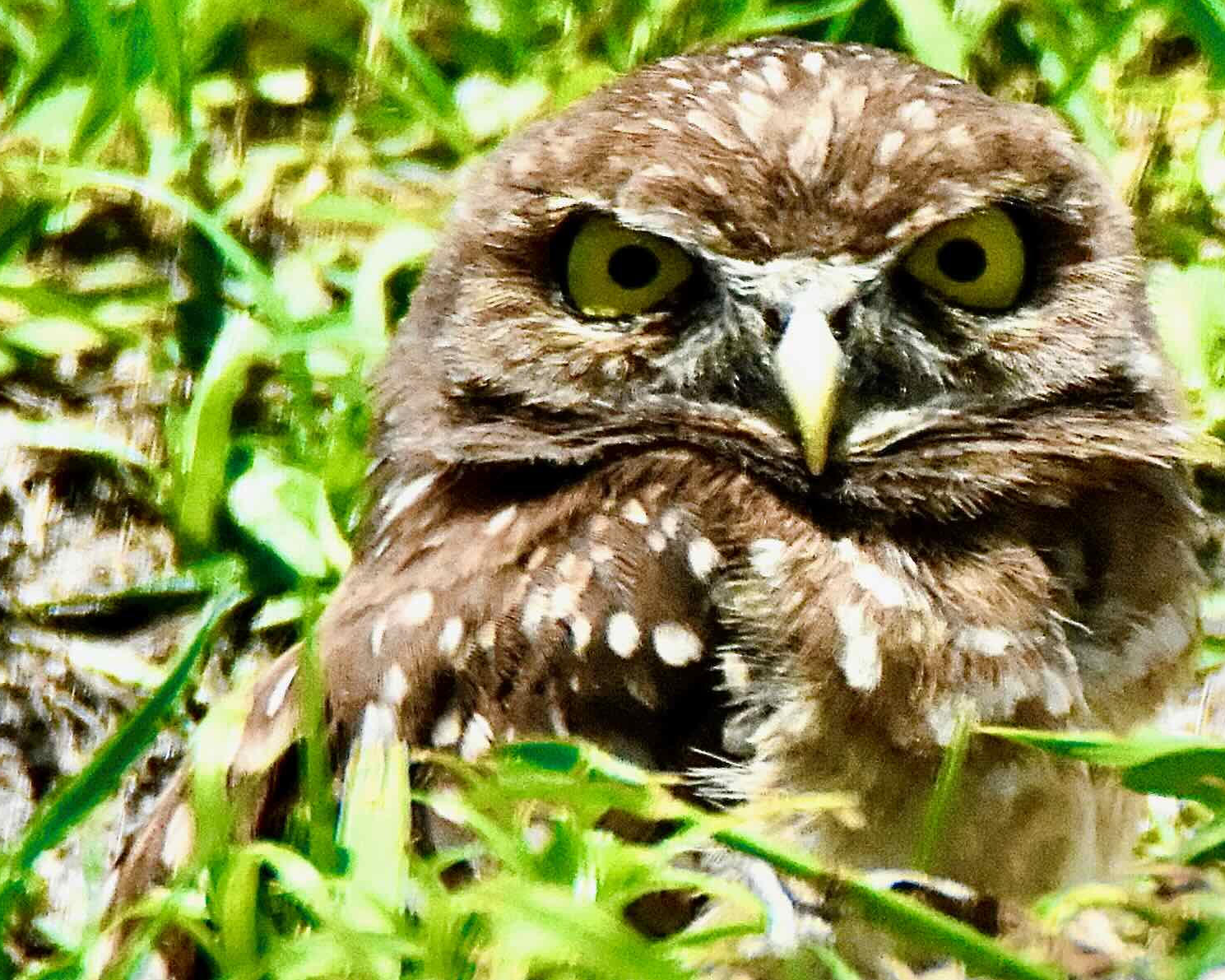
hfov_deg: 1.9
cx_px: 701
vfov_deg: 1.5
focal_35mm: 1016
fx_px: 36833
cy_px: 490
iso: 3200
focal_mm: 600
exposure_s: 1/6400
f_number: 10
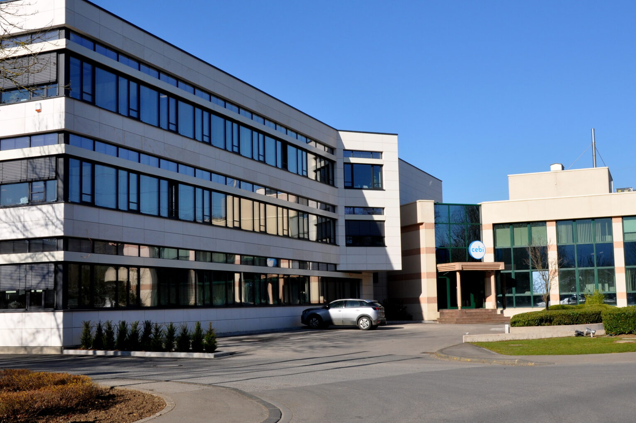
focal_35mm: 45
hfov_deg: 43.7
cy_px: 221
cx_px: 325
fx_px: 794
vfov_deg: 29.8
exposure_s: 1/500
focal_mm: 24
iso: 320
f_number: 11
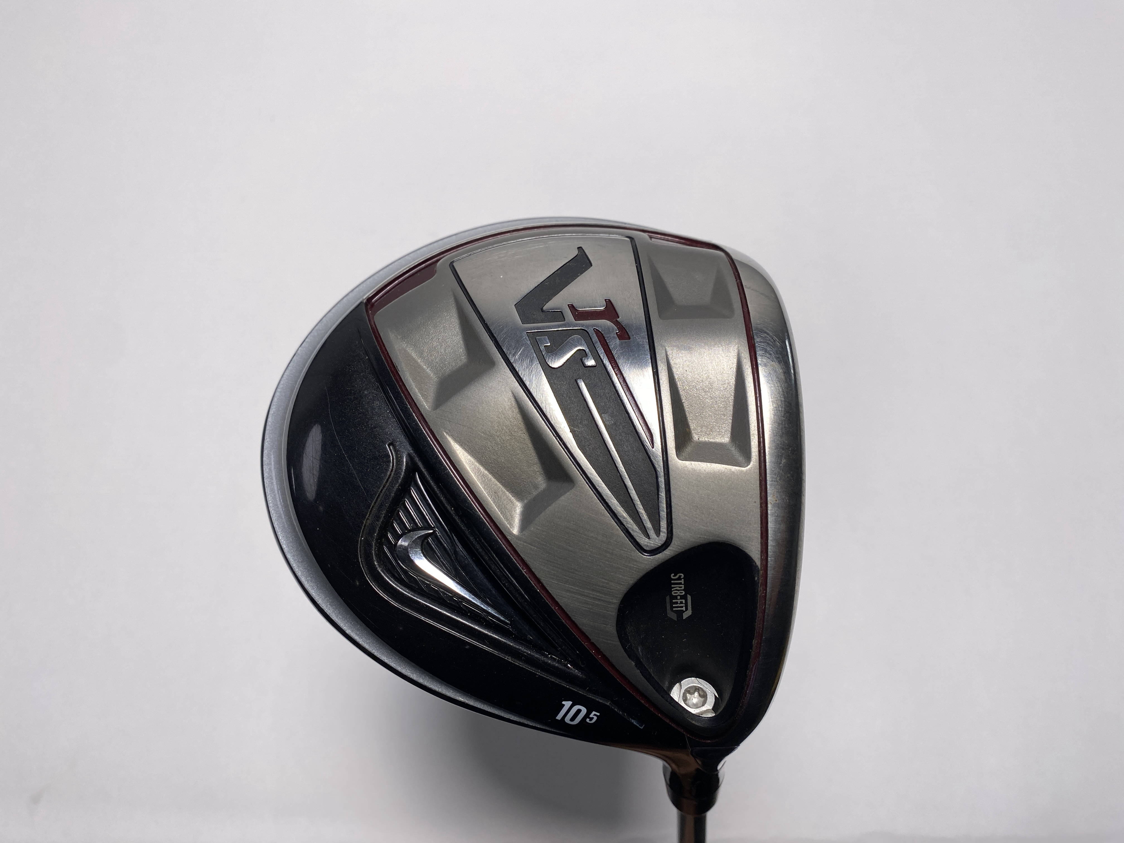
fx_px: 844
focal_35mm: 26
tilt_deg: -64.6
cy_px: 422
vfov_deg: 53.1
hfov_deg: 67.3
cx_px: 562
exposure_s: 1/742
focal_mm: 4.25
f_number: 1.8
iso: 32
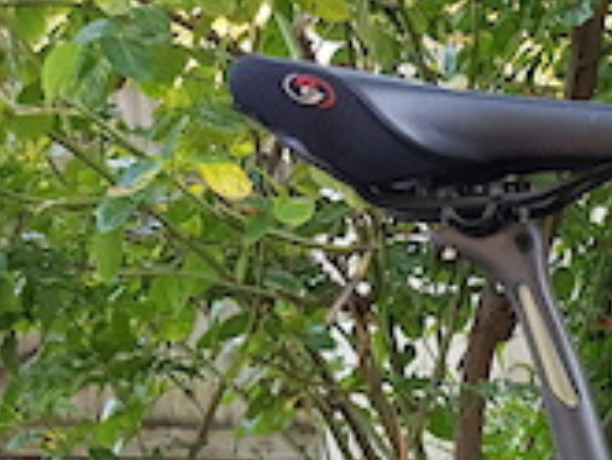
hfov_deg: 14.0
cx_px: 1068
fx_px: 2229
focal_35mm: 126
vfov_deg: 10.3
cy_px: 1080
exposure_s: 1/60
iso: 50
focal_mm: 4.2
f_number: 1.7
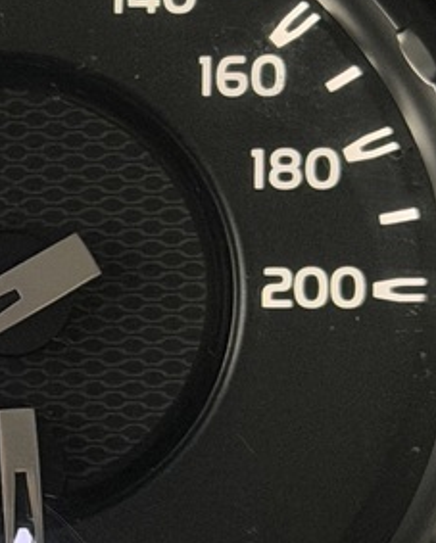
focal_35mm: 238
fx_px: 3833
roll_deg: -0.4
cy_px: 244
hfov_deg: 6.1
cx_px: -787
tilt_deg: -22.5
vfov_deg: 8.1
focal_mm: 6.76
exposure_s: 1/33
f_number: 1.78
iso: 320
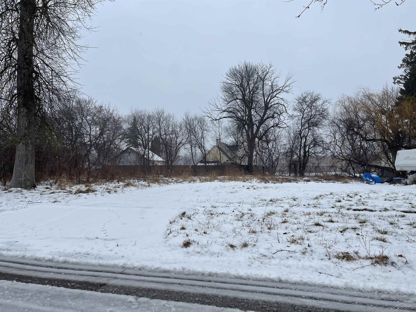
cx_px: 208
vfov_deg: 54.9
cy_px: 156
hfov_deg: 69.4
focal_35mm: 25
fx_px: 300
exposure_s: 1/1689
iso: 32
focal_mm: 5.1
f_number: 1.6
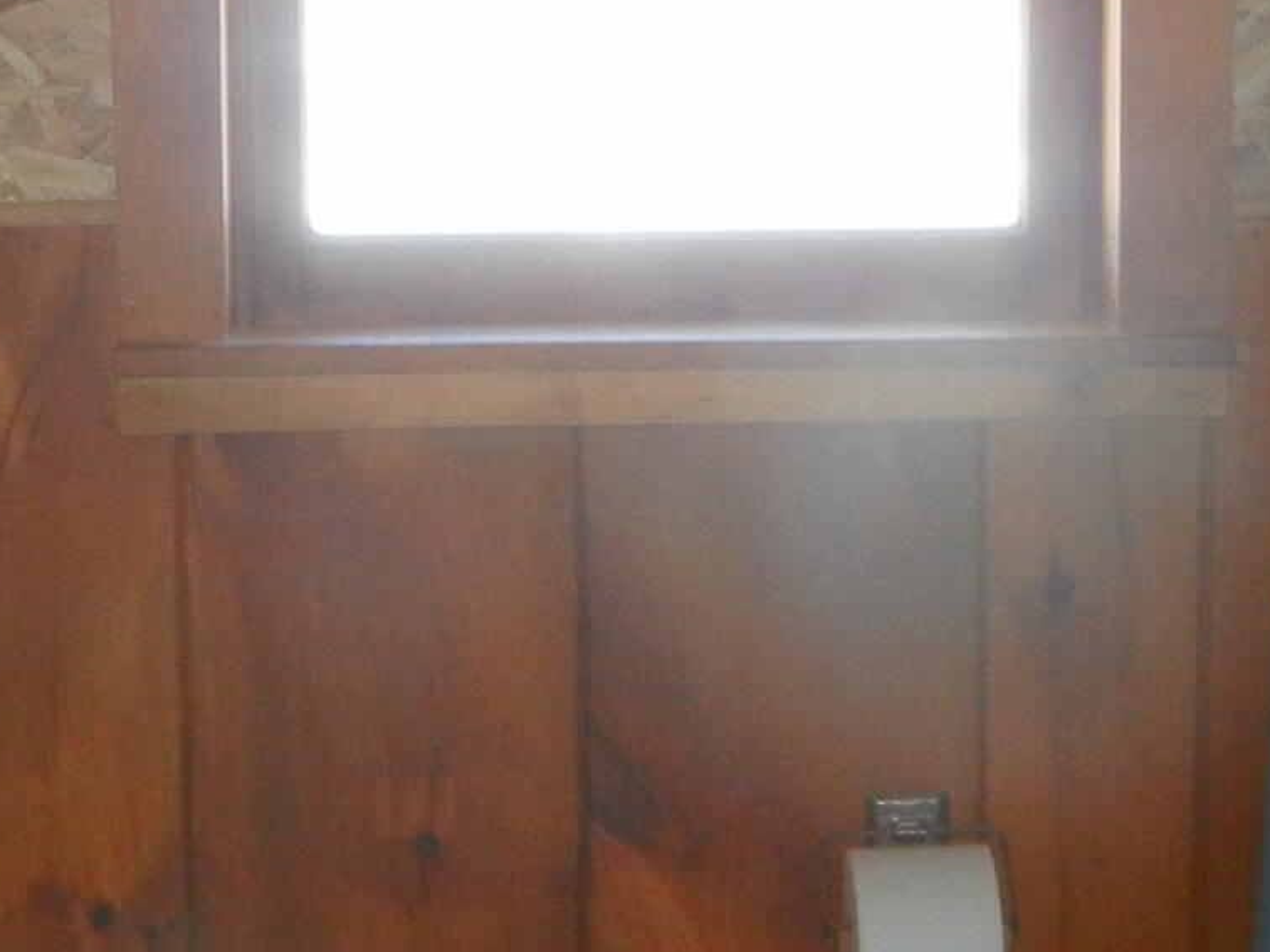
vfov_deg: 12.4
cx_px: 450
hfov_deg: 16.5
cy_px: 396
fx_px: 4366
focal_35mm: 119
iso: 200
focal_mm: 5.4
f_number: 3.5
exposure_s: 1/30
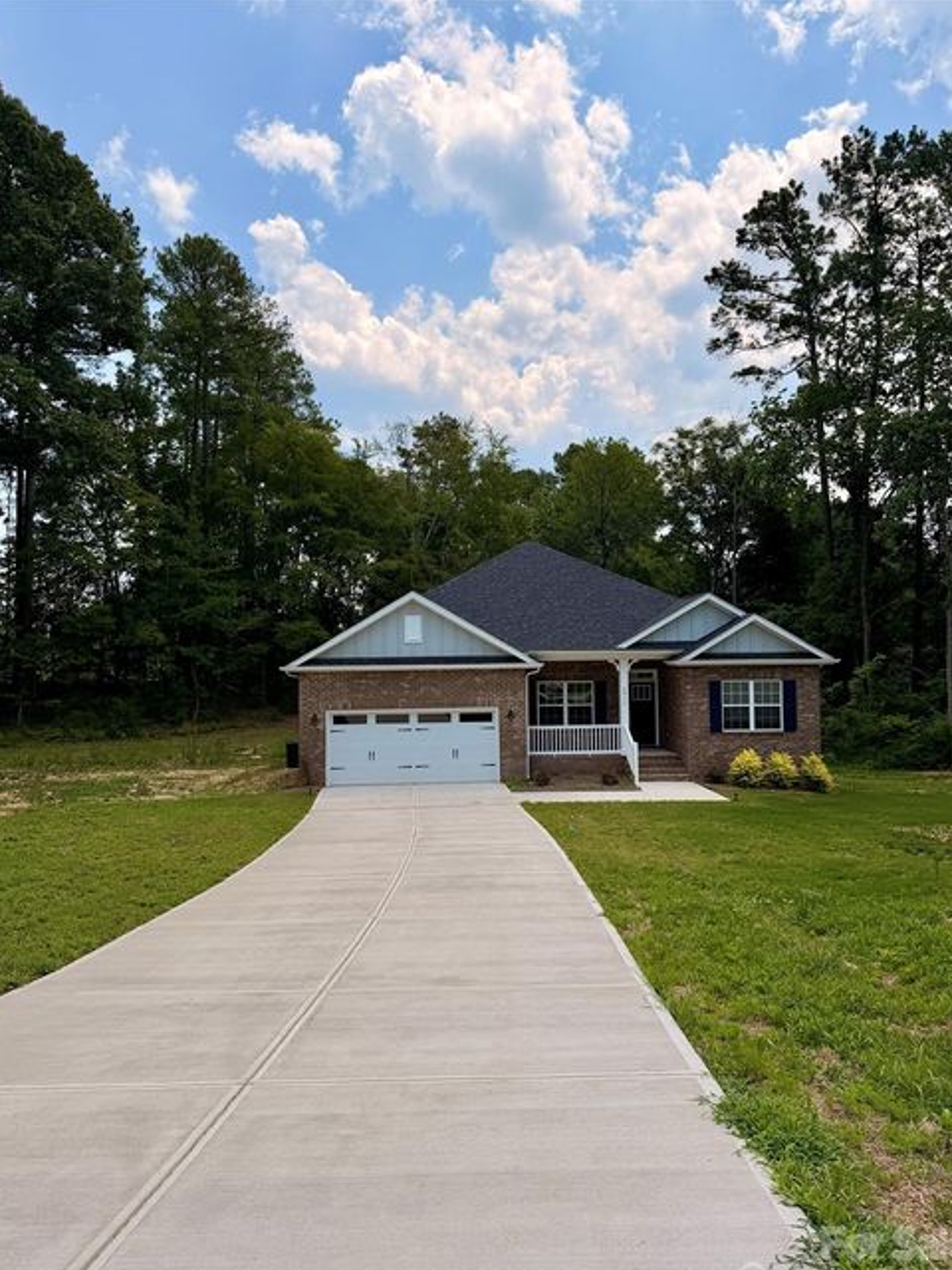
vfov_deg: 69.4
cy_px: 660
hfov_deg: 54.9
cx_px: 480
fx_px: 917
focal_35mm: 25
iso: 80
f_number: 1.78
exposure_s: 1/6711
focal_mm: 6.76
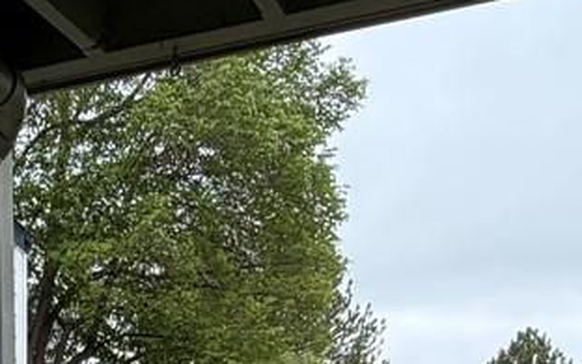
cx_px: 17
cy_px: 745
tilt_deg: -10.3
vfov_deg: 14.2
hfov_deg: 25.9
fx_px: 1205
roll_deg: +1.1
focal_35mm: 76
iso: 40
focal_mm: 2.22
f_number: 2.2
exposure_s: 1/224
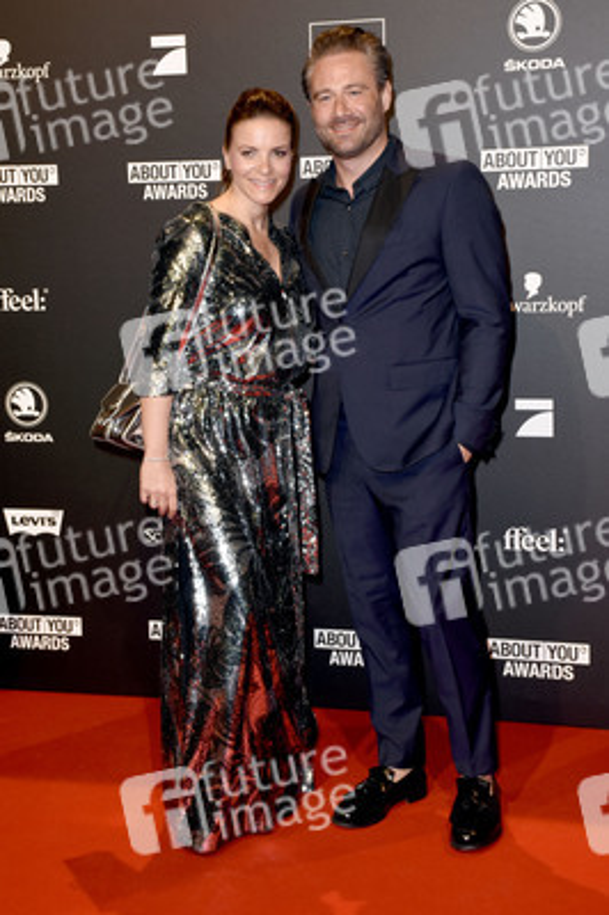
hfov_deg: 23.7
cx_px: 304
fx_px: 1449
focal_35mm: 57
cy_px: 458
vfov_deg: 35.1
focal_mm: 38
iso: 1000
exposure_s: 1/125
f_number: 6.3
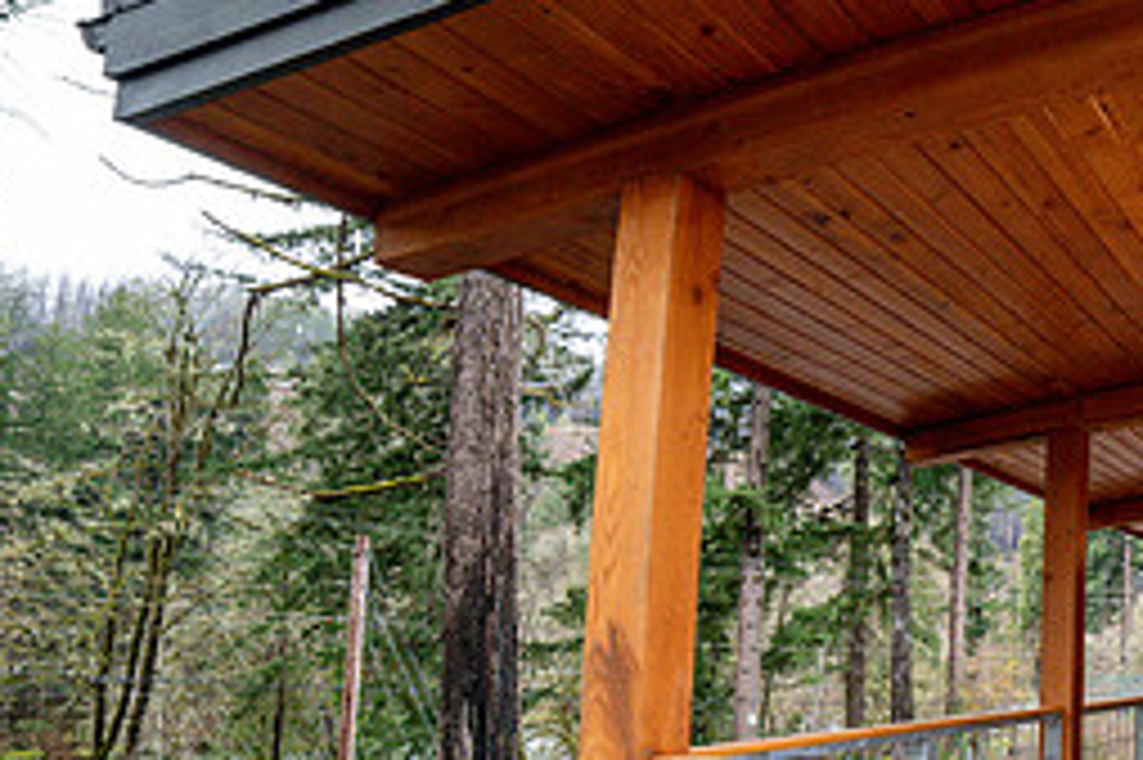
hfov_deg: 46.1
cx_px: 1215
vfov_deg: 40.3
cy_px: 533
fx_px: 1015
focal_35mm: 32
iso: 2500
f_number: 6.3
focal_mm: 14
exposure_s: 1/250
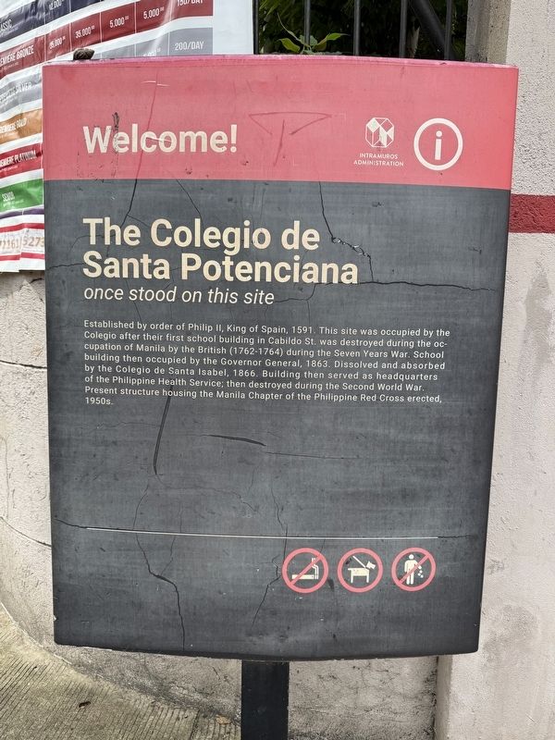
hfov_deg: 56.8
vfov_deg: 71.6
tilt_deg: -6.2
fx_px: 513
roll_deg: -2.3
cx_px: 278
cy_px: 370
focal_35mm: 24
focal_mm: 6.76
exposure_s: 1/840
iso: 80
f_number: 1.78
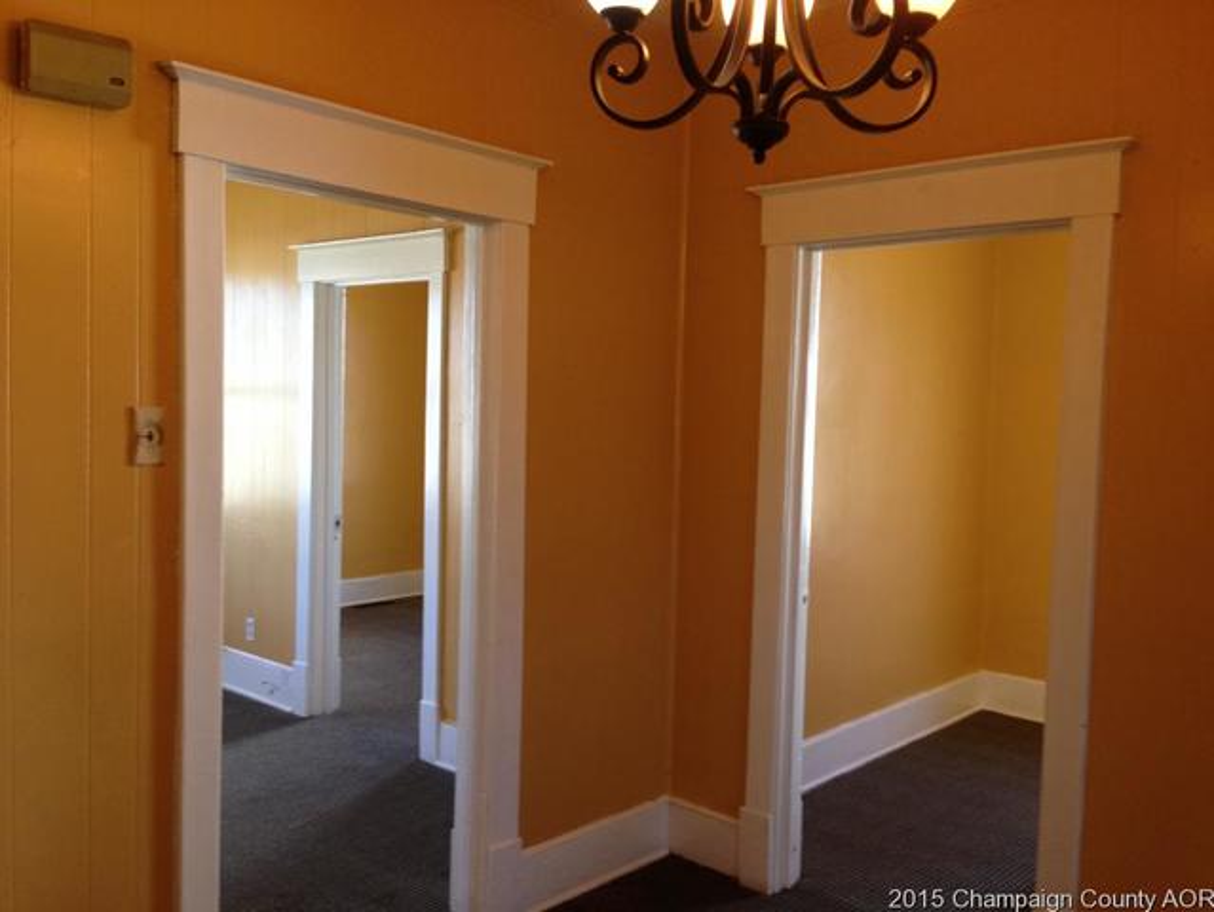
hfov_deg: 55.3
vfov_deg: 43.0
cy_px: 456
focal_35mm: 33
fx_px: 1158
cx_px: 607
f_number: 2.4
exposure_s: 1/20
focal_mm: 4.12
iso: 100
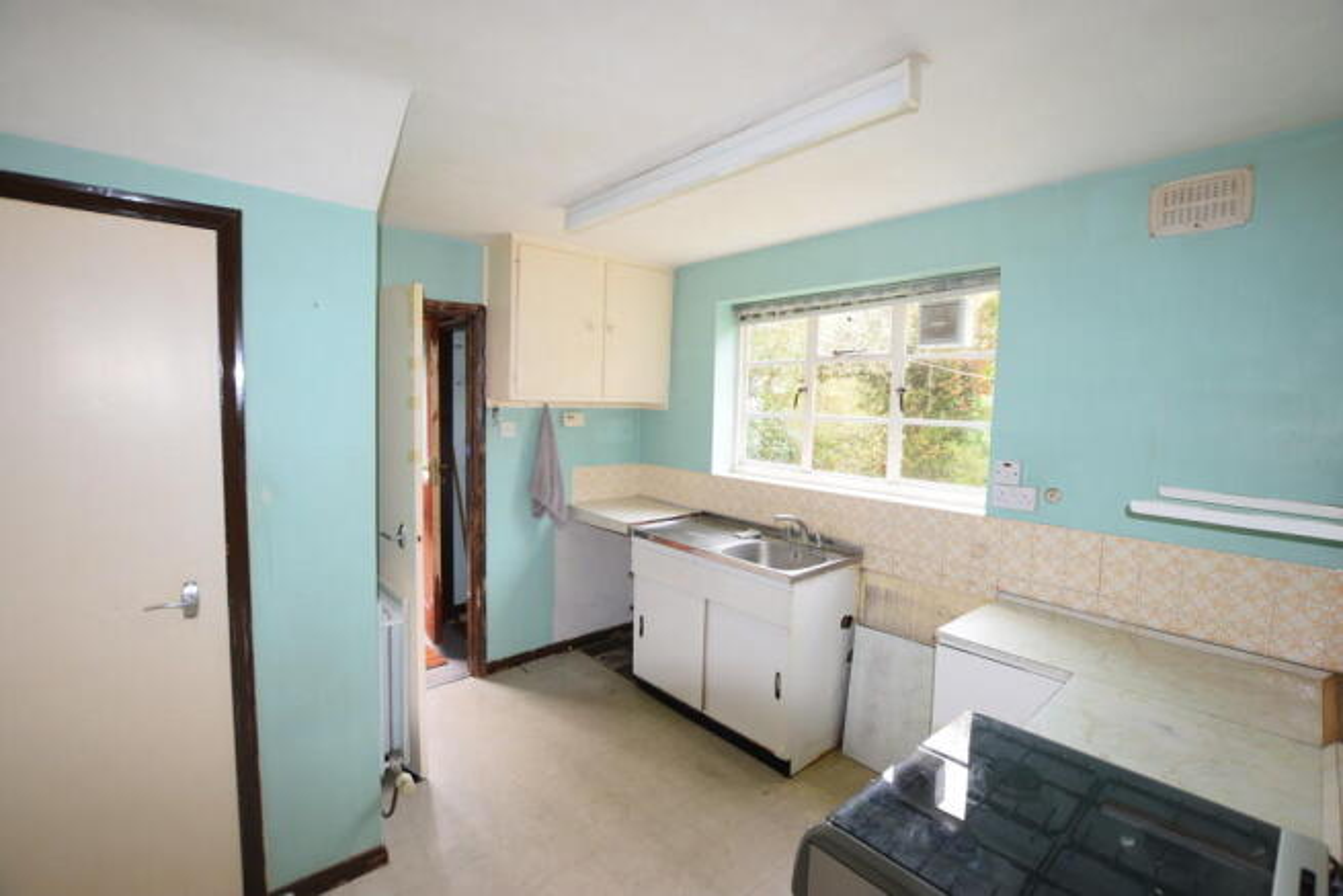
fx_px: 560
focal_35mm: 15
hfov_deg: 100.4
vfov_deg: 77.4
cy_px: 448
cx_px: 672
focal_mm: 10
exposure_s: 1/100
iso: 800
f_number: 5
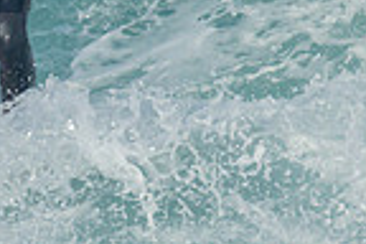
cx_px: -209
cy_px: -50
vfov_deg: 0.3
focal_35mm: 4421
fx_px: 44943
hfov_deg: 0.5
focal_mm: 800
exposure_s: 1/1600
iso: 640
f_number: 11
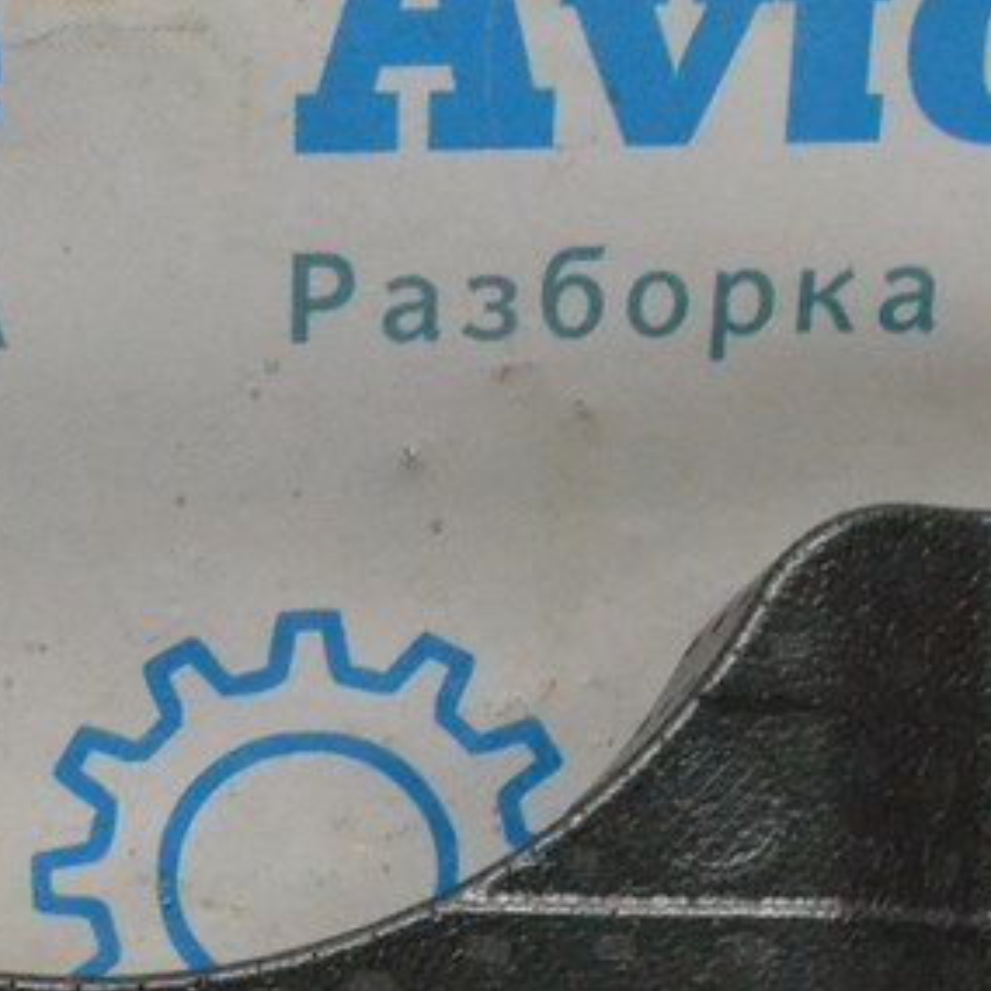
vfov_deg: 15.5
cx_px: 31
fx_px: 3563
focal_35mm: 110
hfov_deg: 15.6
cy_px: 1017
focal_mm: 24
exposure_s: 1/100
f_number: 13
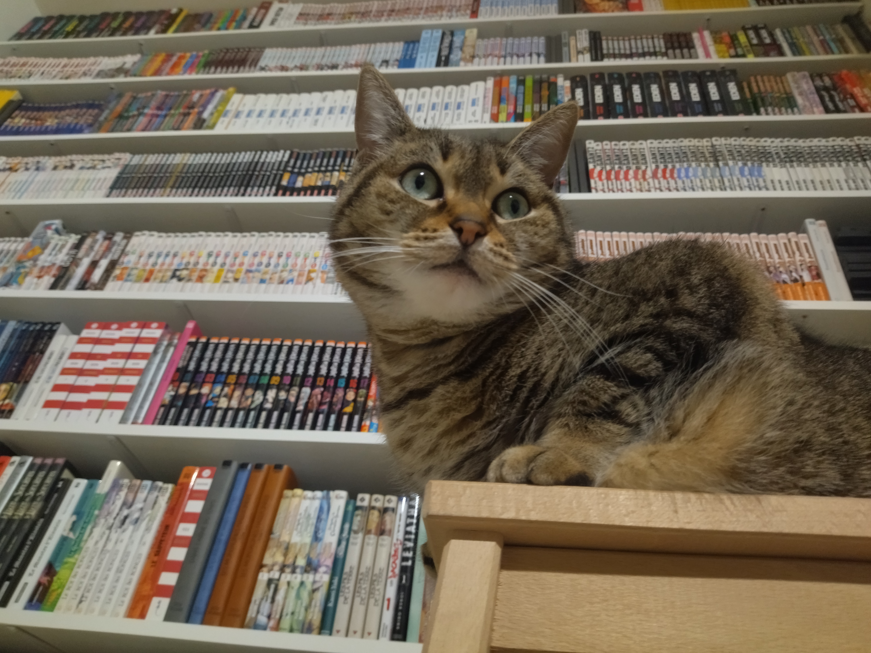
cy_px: 326
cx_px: 436
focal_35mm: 27
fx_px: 679
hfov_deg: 65.3
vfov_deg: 51.4
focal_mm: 4.74
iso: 400
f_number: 1.79
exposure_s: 1/17
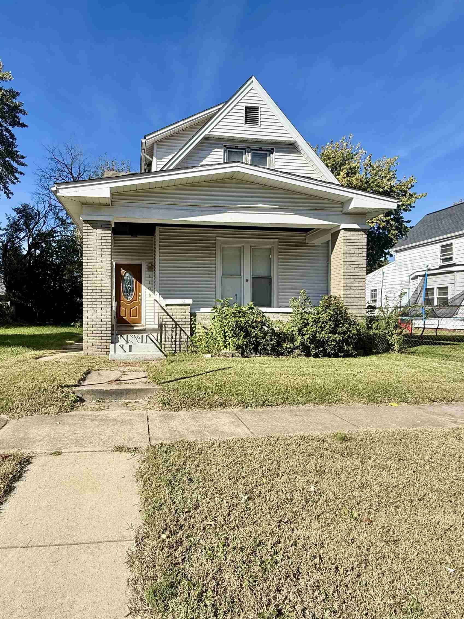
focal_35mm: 19
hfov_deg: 67.7
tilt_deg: -0.5
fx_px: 340
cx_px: 175
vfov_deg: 84.7
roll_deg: -0.3
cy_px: 314
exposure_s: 1/1534
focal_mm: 2.22
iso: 50
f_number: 2.2
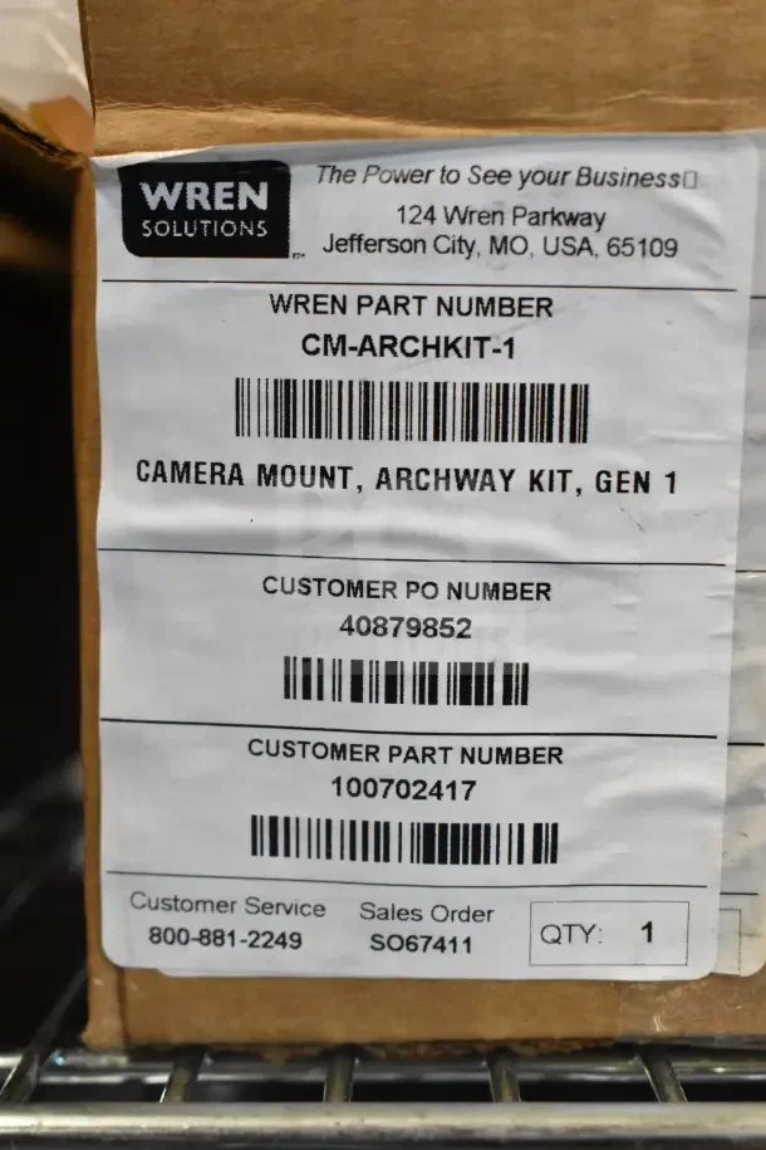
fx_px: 1819
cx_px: 383
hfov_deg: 23.8
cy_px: 575
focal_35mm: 57
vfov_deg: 35.1
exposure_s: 1/200
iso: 6400
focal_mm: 38
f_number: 7.1
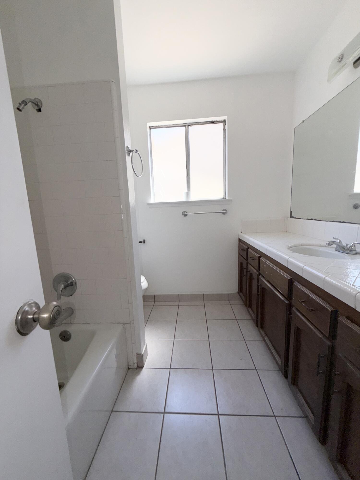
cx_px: 180
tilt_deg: -8.3
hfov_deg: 85.7
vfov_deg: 102.1
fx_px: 194
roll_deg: +1.9
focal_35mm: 14
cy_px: 240
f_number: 2.2
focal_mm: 2.22
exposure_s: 1/180
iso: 16
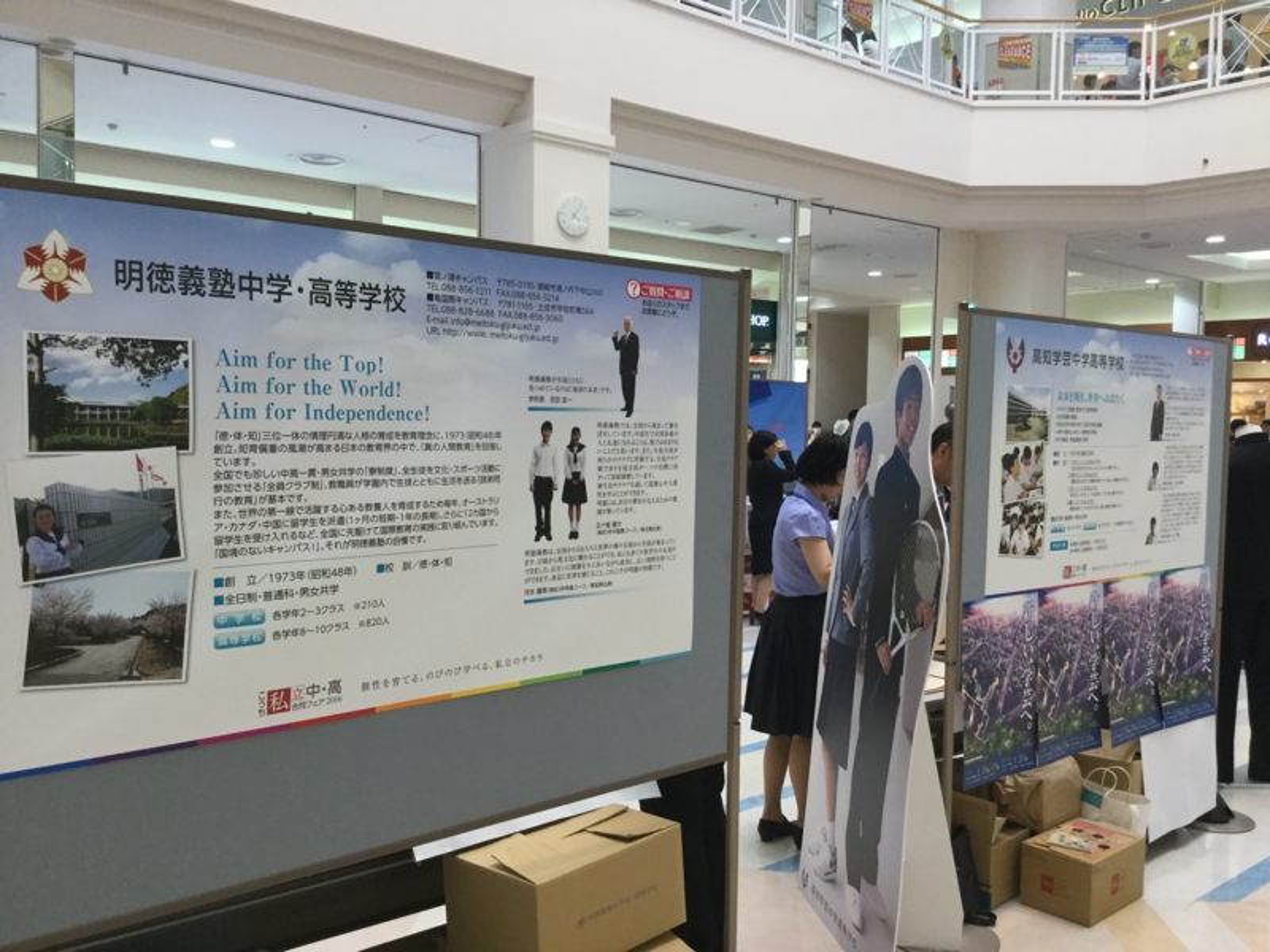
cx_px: 635
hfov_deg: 58.4
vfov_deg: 45.4
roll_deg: -1.1
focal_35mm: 31
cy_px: 476
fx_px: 1137
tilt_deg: -3.7
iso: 40
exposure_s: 1/30
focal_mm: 3.3
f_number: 2.4
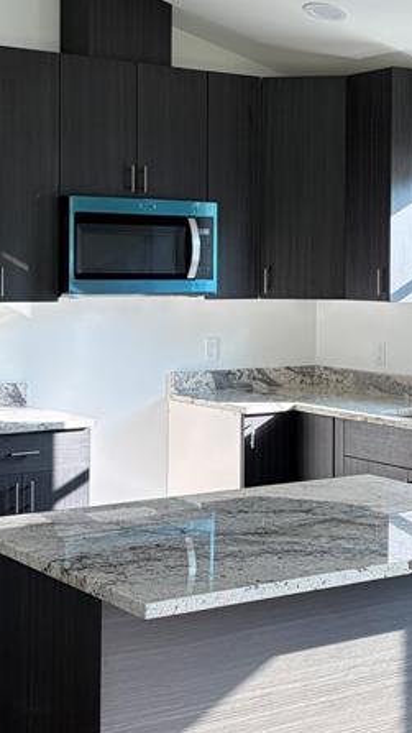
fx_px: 1262
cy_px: 263
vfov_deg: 32.2
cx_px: 263
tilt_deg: -0.4
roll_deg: -0.2
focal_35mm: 65
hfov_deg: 18.5
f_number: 1.6
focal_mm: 5.96
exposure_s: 1/121
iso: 50
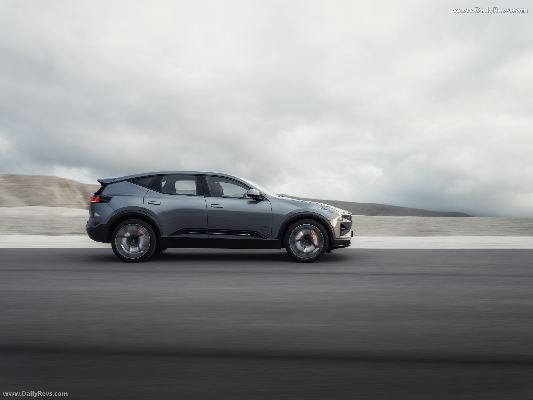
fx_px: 554
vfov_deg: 39.7
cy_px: 200
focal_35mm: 36
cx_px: 266
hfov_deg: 51.4
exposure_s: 1/25
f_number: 7.1
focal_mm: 45
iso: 400
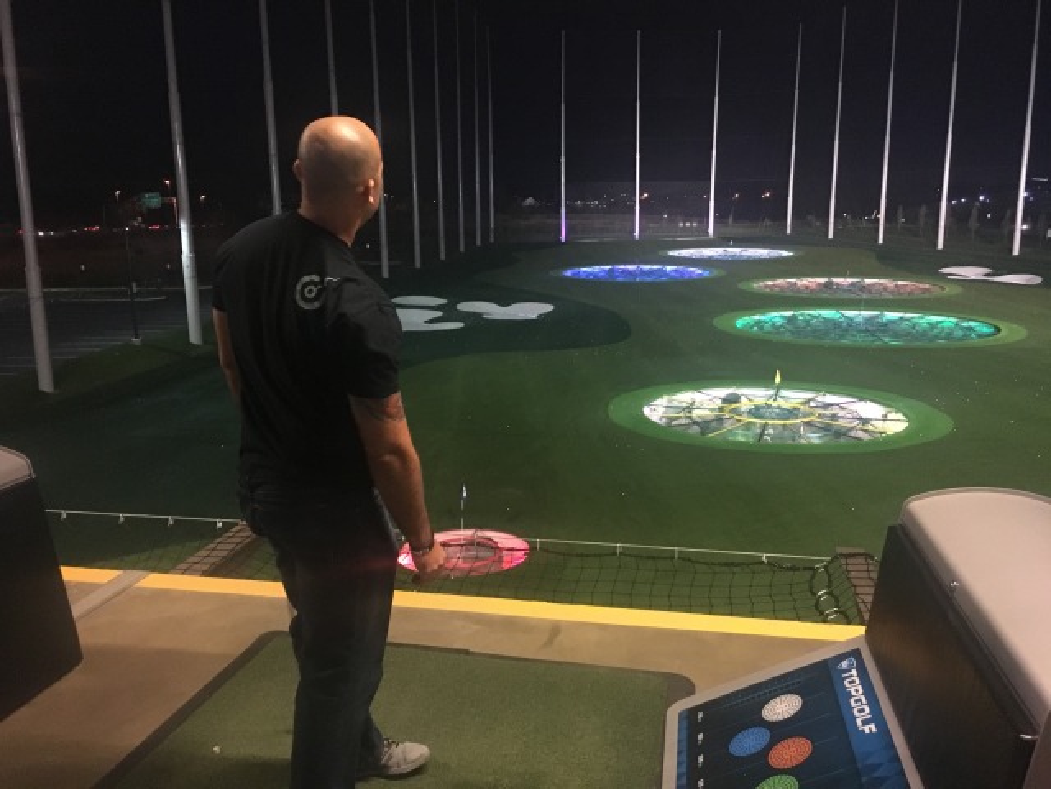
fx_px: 880
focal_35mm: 29
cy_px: 394
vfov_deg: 48.2
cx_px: 526
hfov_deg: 61.7
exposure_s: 1/15
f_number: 2.2
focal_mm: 4.15
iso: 320
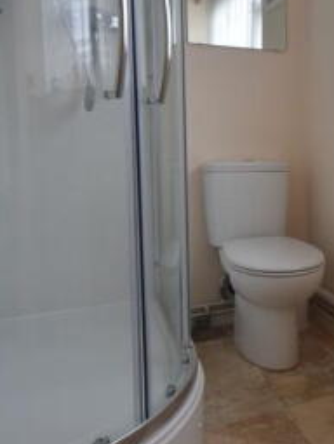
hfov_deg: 34.7
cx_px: 345
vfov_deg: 50.0
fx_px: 475
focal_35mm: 37
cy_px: 199
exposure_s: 1/100
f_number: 5
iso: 800
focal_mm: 10
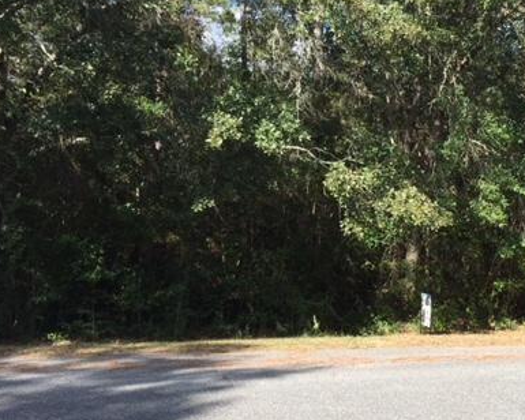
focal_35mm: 47
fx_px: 730
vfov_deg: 32.0
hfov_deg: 37.9
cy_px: 250
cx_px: 430
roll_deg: -0.3
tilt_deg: +0.2
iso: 32
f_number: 2.2
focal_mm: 4.15
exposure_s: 1/775
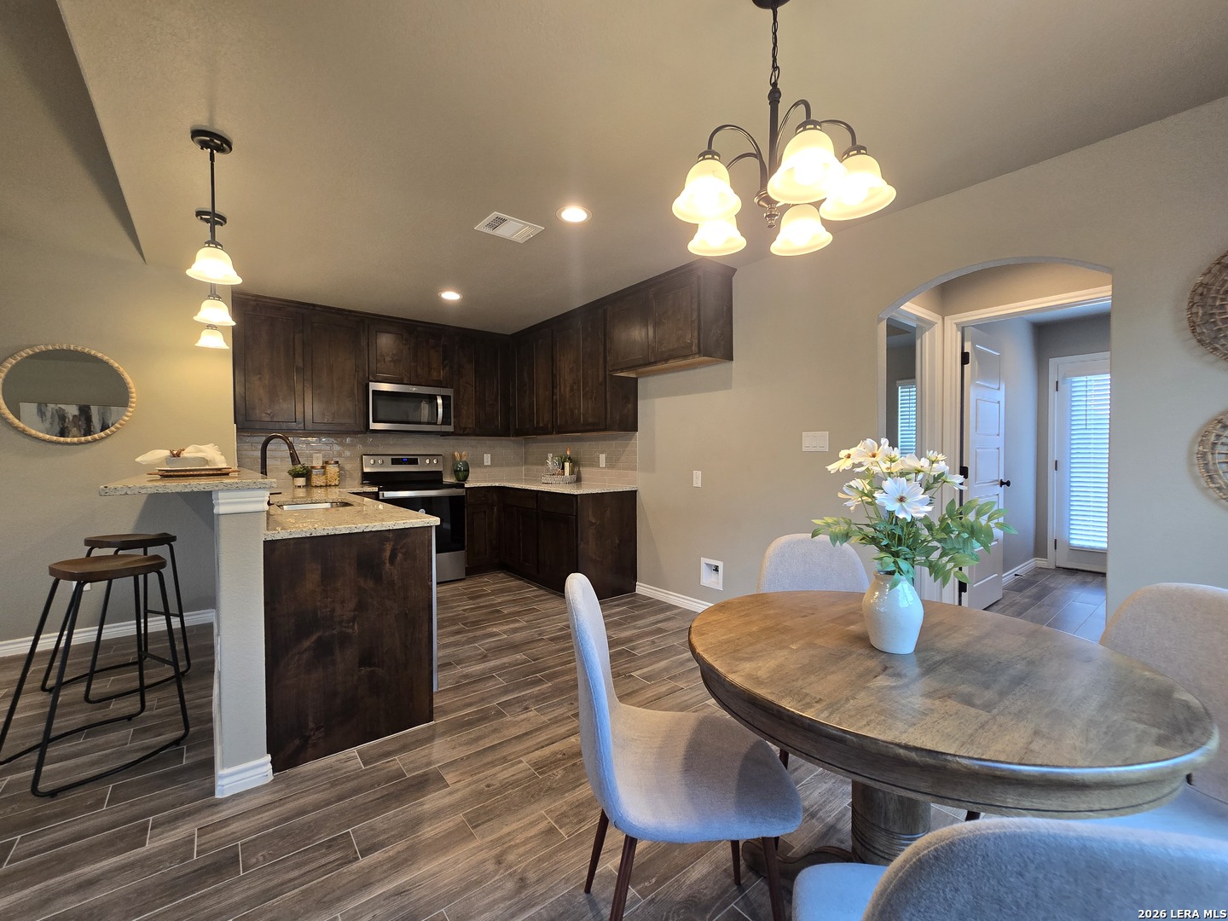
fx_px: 461
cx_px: 614
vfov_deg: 89.9
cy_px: 460
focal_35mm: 13
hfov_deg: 106.2
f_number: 2.2
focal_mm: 2.2
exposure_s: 1/60
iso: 125
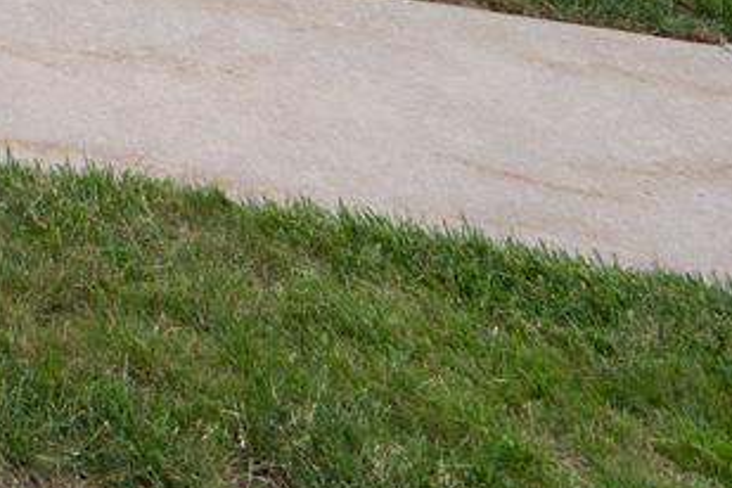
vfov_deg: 9.7
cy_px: -1010
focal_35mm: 106
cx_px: -1391
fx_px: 2155
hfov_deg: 11.7
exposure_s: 1/160
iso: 100
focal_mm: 16
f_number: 7.1
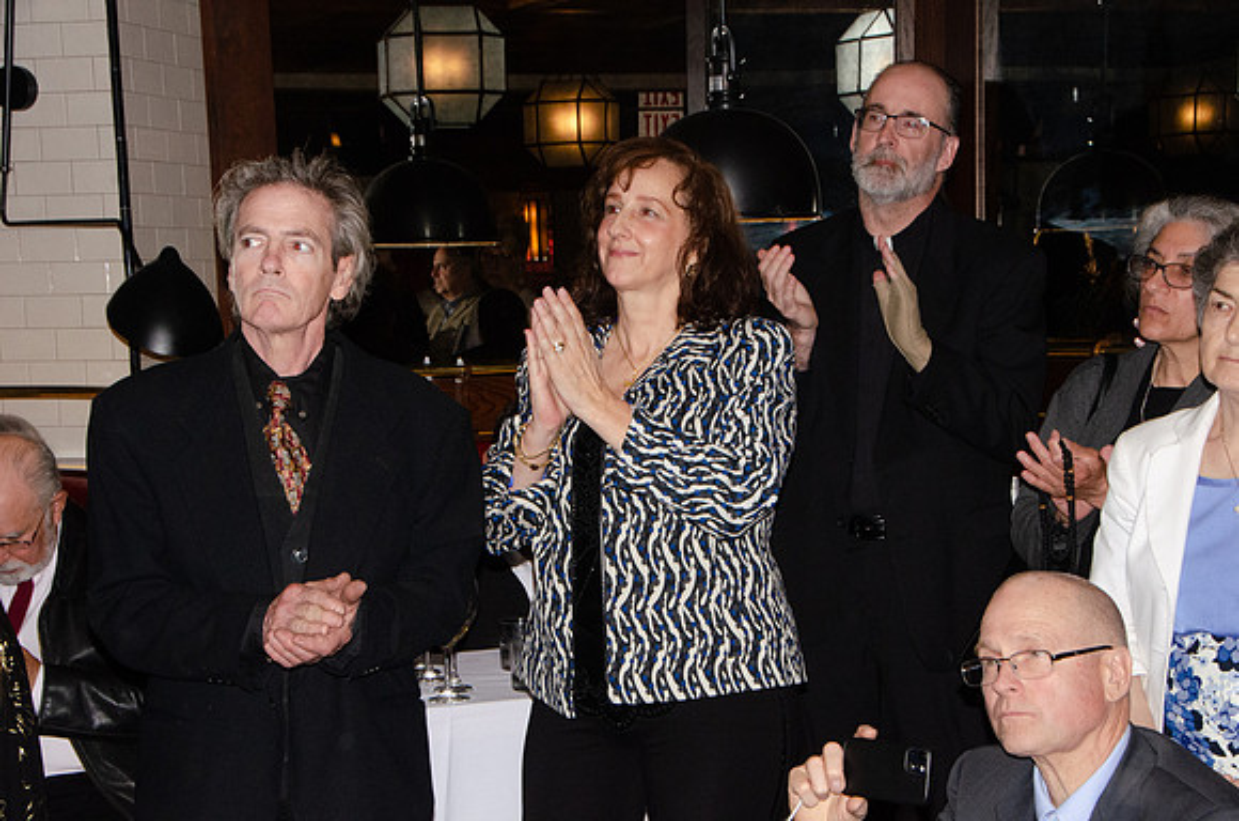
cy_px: 410
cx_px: 620
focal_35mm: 72
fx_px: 2473
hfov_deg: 28.1
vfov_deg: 18.8
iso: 2500
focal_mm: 48
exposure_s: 1/125
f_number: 14
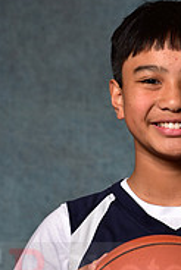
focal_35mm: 221
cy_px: 263
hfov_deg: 6.2
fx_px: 1663
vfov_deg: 9.3
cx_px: 164
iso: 100
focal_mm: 70
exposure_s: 1/200
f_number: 5
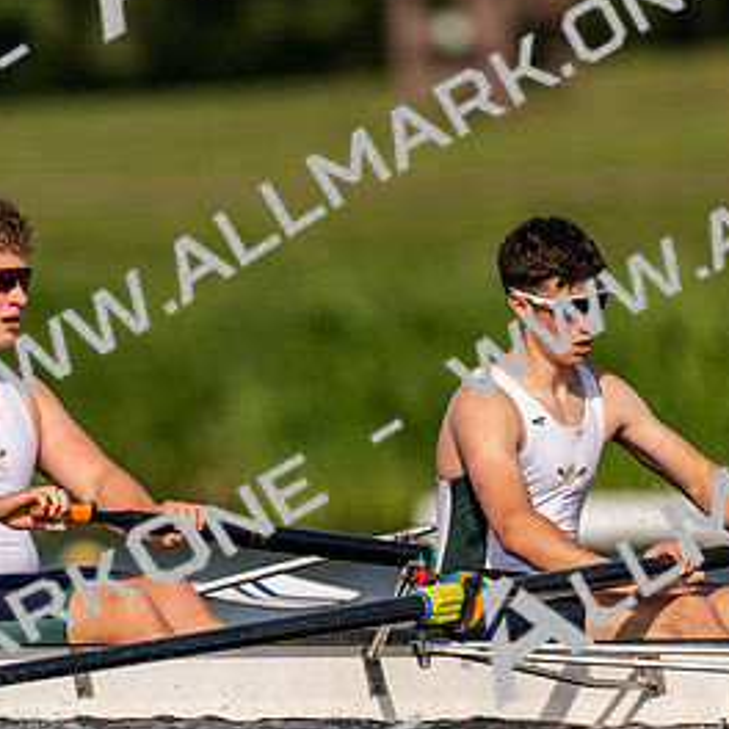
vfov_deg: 1.0
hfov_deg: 1.0
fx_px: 40028
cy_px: 446
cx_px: 246
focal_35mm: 1680
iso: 180
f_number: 4
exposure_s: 1/2500
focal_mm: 600
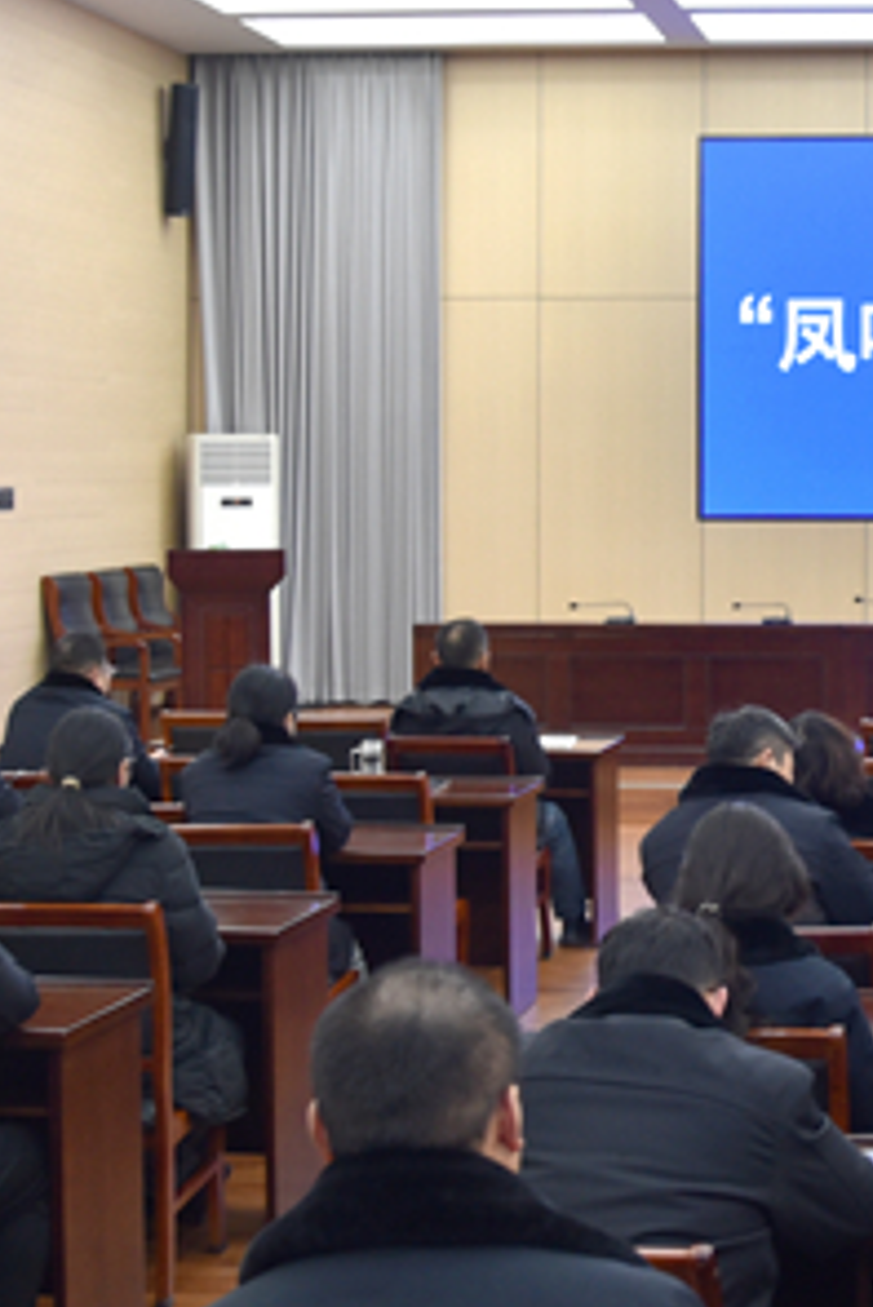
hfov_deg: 19.9
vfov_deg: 30.8
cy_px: 470
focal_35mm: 65
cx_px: 1002
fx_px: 2361
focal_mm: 24
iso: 400
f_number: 4.5
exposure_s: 1/80
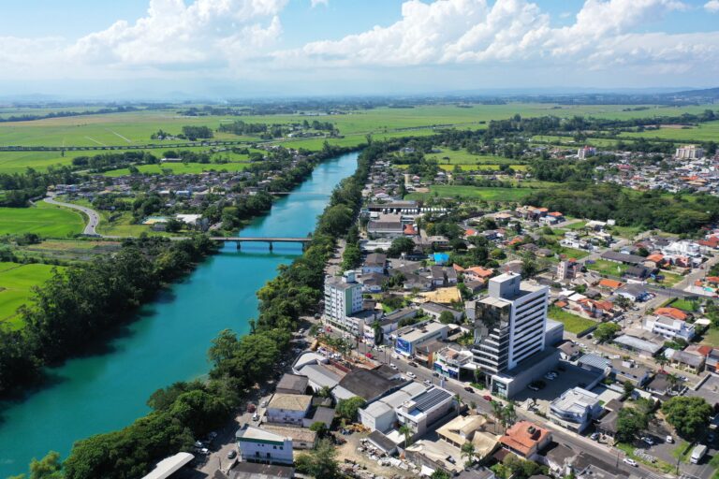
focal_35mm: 28
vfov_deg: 46.4
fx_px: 559
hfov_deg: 65.5
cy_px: 240
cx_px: 360
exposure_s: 1/2000
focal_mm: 10.26
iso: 100
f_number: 2.8
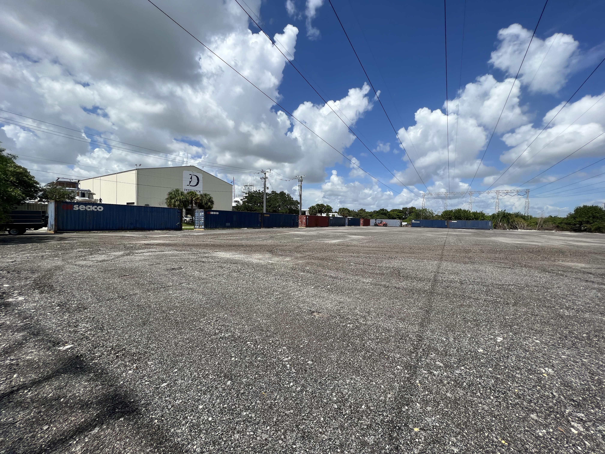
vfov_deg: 89.9
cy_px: 227
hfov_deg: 106.2
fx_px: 227
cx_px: 302
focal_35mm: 13
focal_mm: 1.57
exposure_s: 1/2732
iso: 32
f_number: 1.8
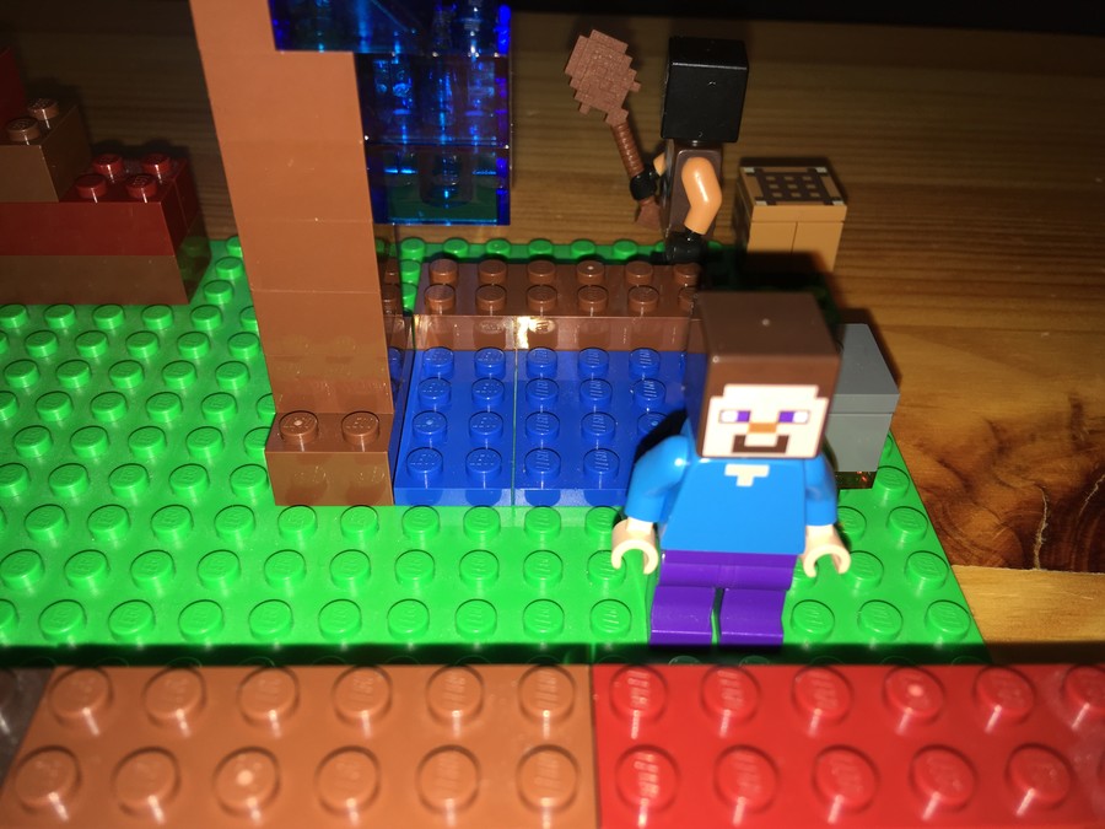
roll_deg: -1.9
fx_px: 926
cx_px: 552
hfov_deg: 61.7
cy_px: 414
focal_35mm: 29
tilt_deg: -39.8
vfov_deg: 48.2
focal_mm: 4.15
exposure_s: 1/96
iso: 25
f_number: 2.2
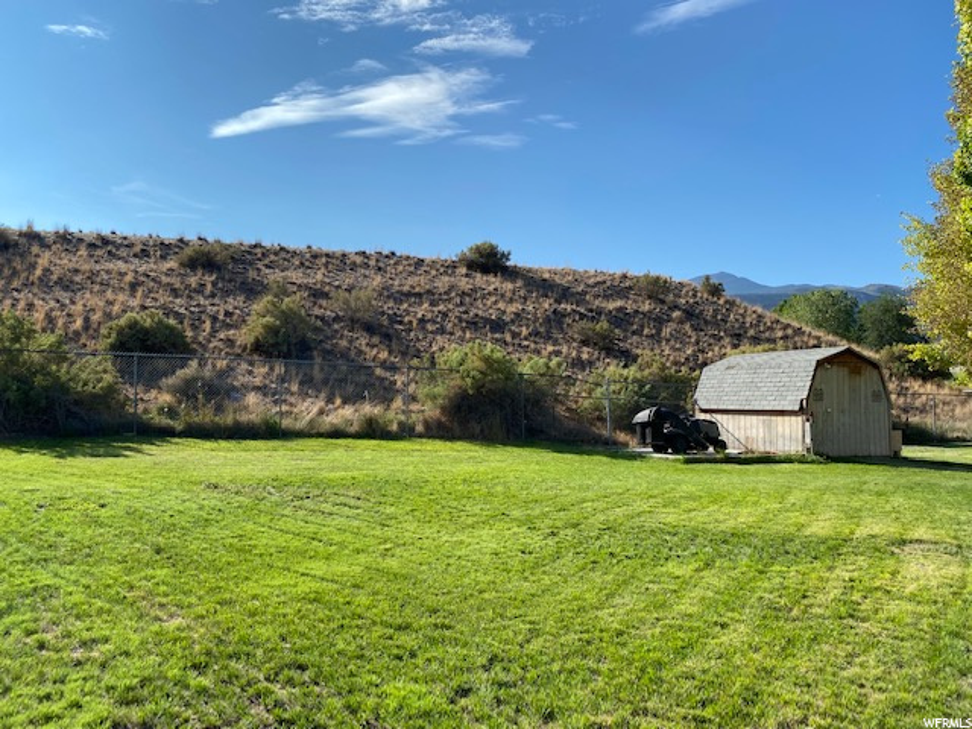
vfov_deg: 53.1
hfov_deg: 67.3
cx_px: 486
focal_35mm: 26
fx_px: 730
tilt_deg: +4.1
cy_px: 364
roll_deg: -0.1
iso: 32
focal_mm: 4.25
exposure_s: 1/2967
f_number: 1.8
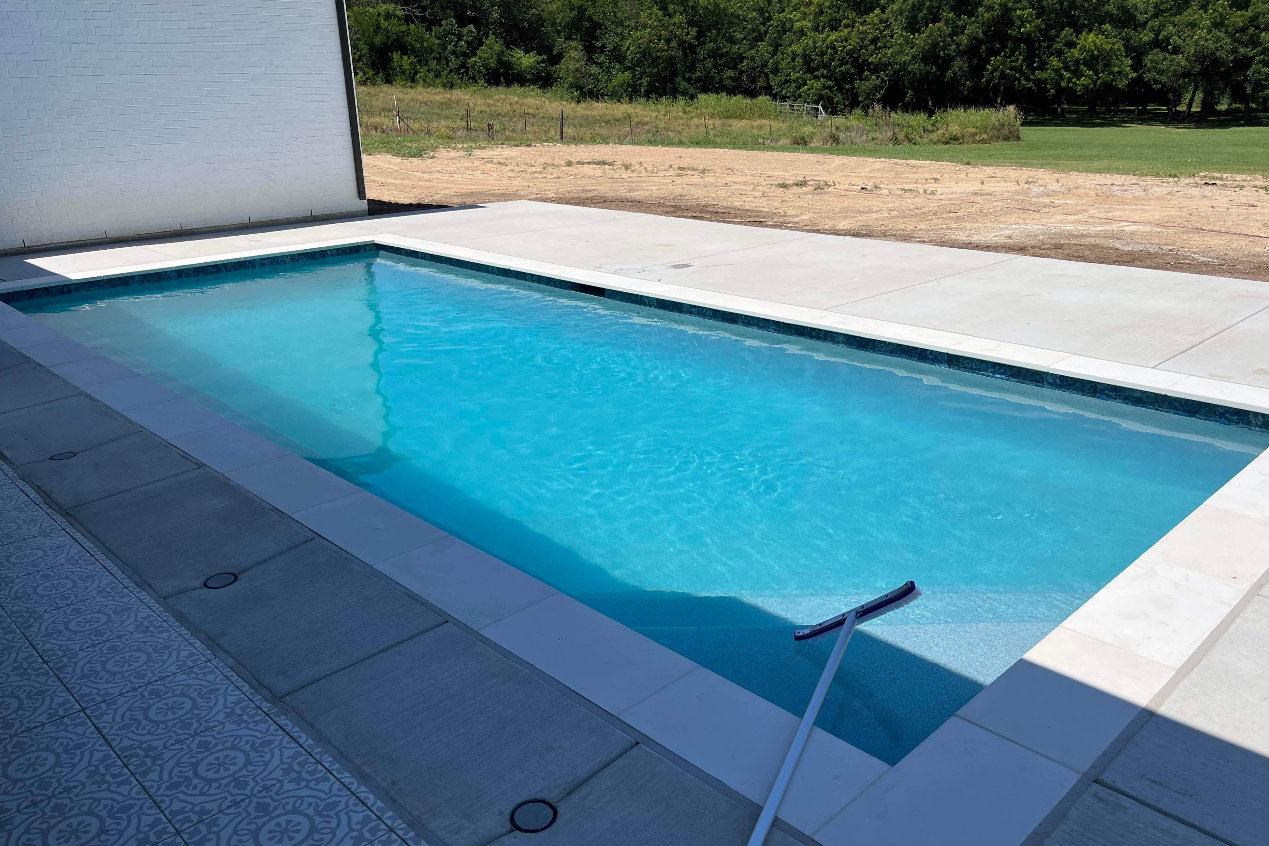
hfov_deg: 65.5
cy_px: 412
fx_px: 987
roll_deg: +0.3
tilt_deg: -19.5
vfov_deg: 46.4
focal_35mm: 28
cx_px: 647
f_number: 1.6
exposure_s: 1/6173
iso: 50
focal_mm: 5.1
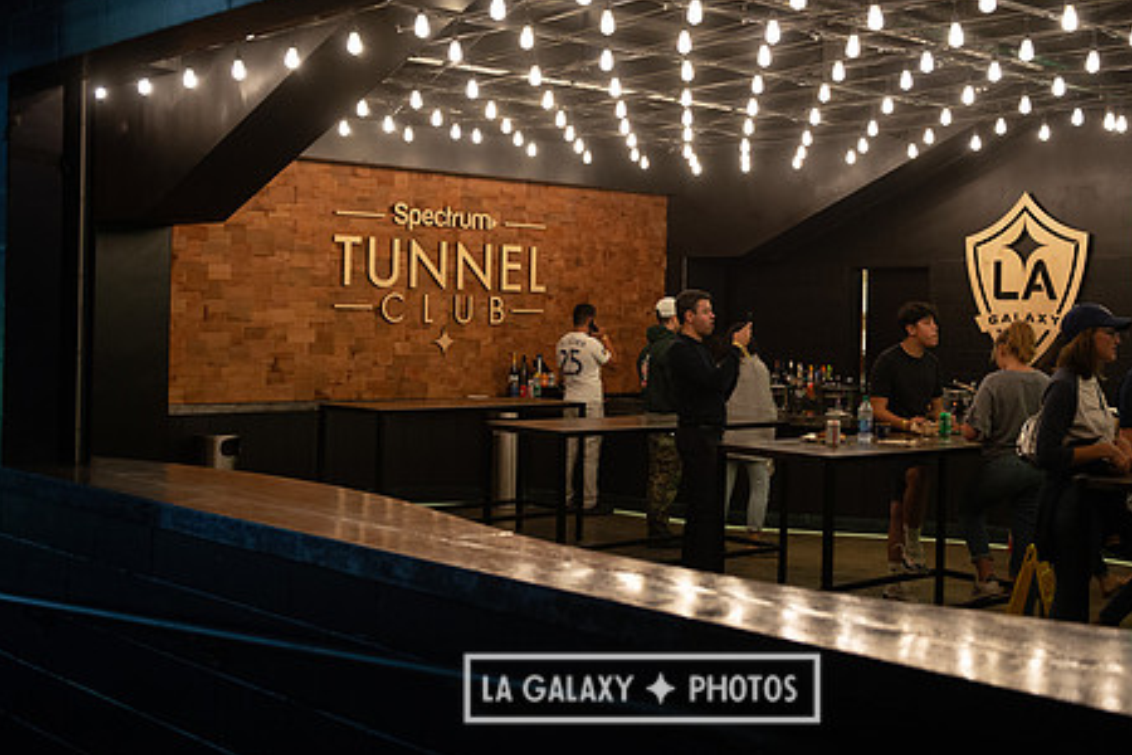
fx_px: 1541
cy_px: 311
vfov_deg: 27.5
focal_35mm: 49
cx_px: 641
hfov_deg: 40.3
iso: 2000
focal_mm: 38
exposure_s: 1/125
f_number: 2.8
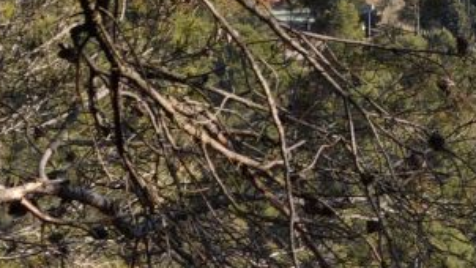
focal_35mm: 293
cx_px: 757
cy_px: 1
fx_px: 3696
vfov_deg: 4.1
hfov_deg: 7.2
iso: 400
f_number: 9
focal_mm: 55
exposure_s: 1/320
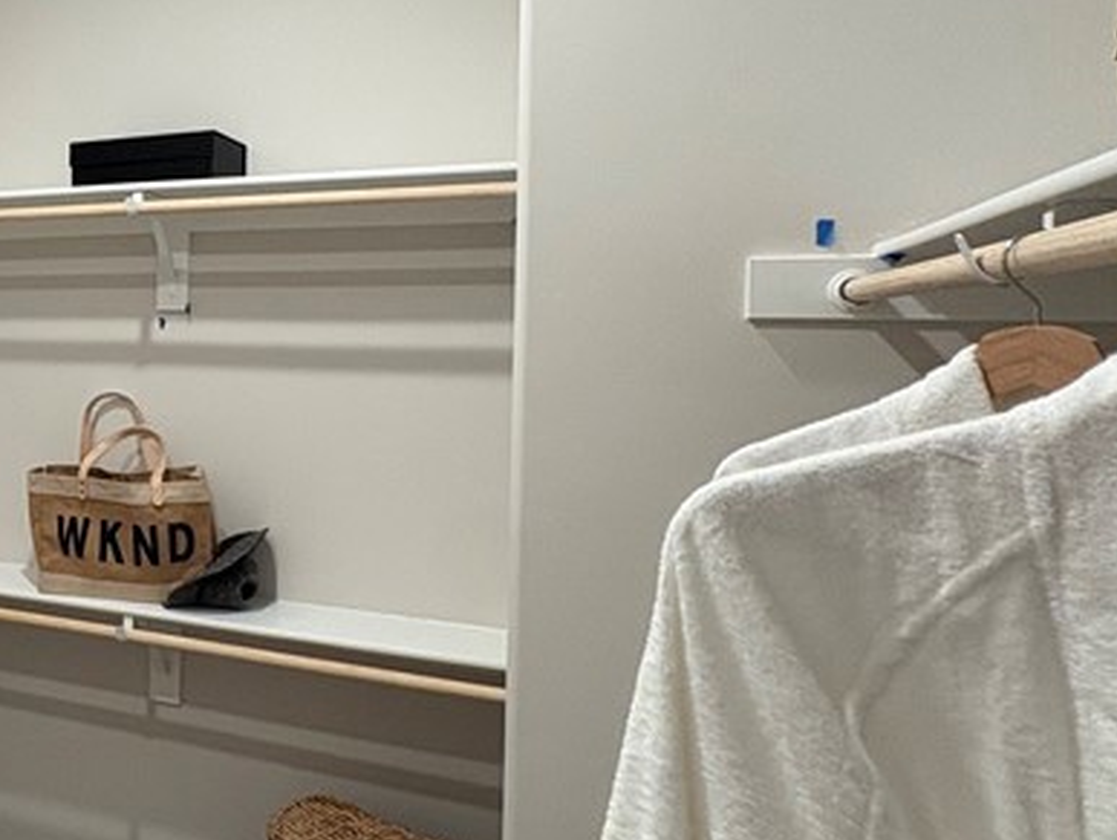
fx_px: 1195
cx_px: -104
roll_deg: -0.4
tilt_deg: -1.1
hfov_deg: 40.6
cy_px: 344
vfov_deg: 38.6
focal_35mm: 37
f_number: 2.2
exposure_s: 1/60
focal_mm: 2.22
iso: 250
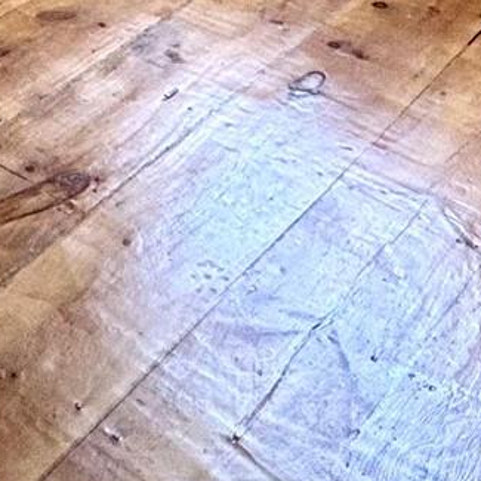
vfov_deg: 15.4
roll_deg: +0.1
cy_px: -593
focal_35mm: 78
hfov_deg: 18.7
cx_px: -302
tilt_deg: -1.9
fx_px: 1226
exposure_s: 1/120
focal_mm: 2.22
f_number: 2.2
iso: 125
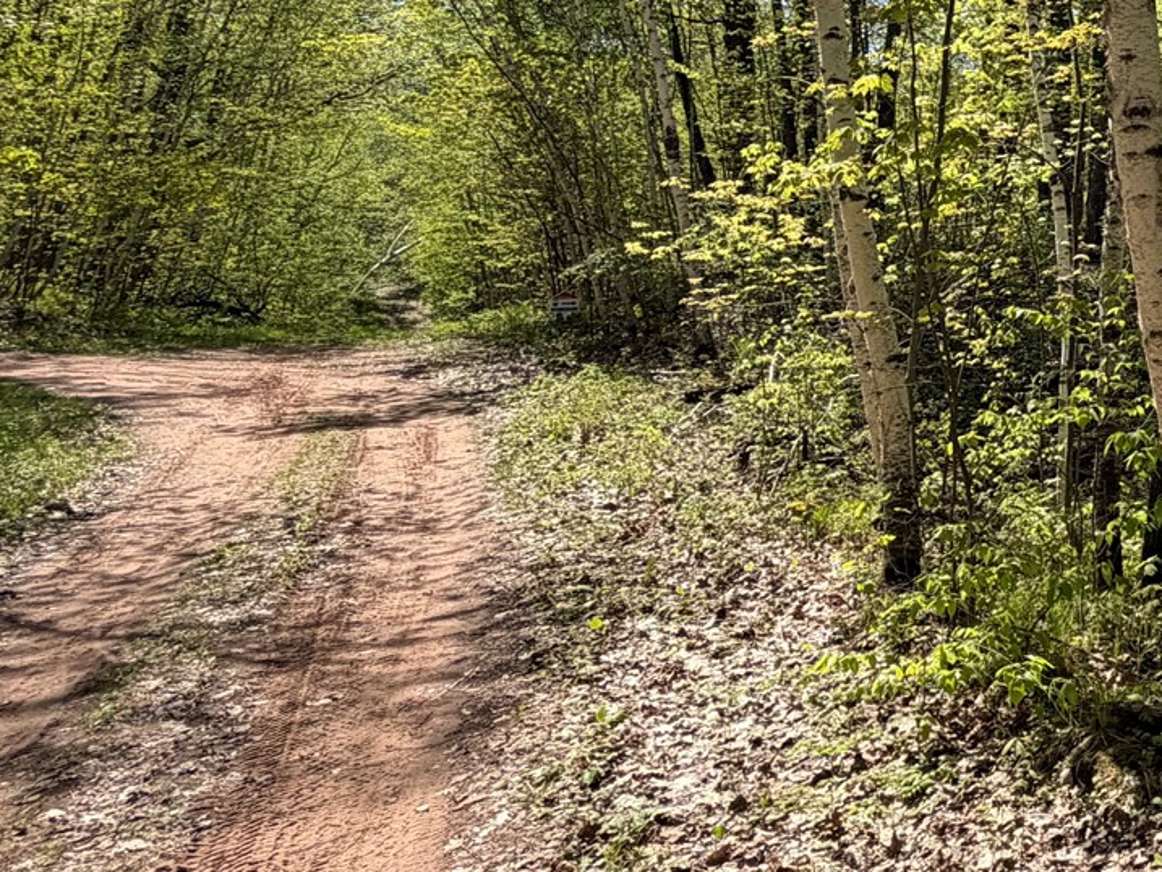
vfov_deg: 34.0
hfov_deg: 36.3
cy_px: 89
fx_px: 1343
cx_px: 1394
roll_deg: +1.3
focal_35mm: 40
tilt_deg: +8.4
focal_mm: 2.22
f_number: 2.2
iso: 40
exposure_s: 1/770
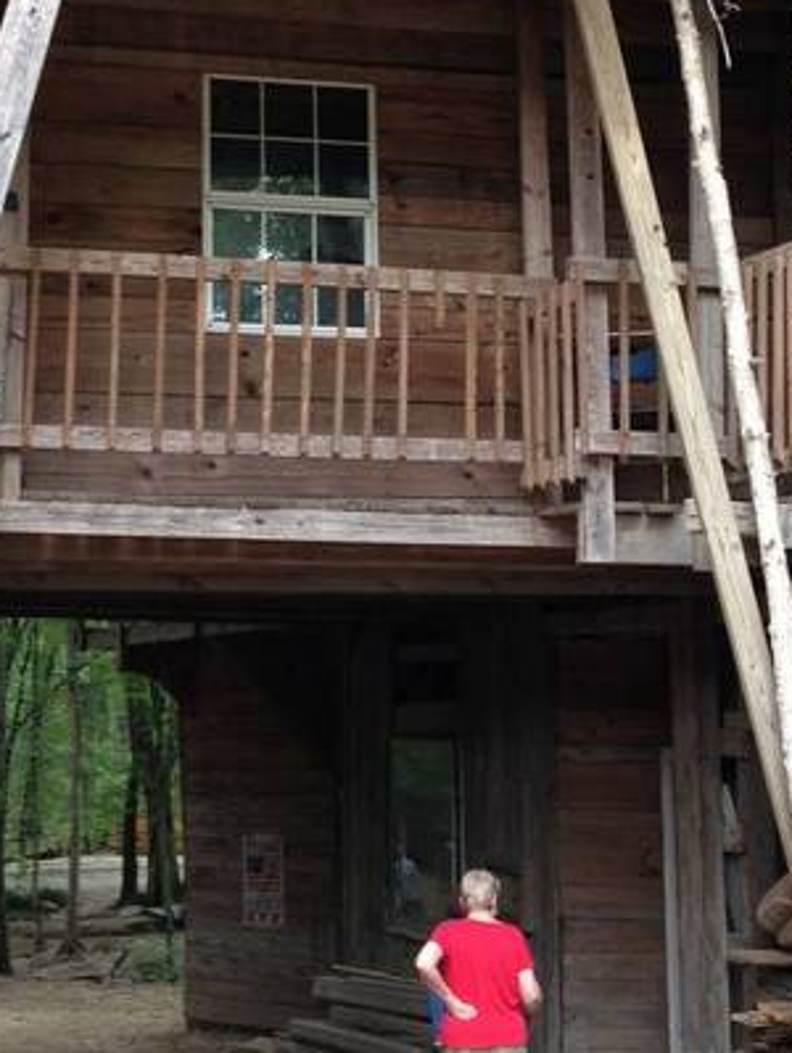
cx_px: 322
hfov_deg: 20.7
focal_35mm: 71
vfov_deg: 27.3
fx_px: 2162
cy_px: 404
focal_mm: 4.28
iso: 64
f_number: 2.4
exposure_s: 1/24
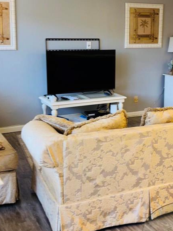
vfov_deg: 35.5
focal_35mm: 54
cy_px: 96
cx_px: 126
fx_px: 360
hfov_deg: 26.7
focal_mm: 5.96
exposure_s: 1/28
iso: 40
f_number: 1.6
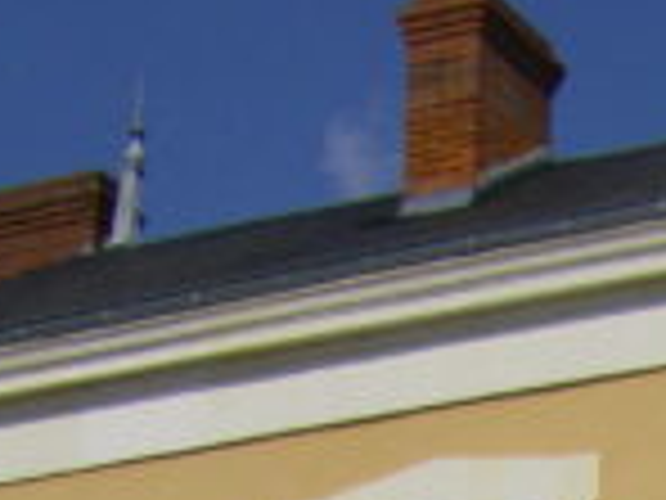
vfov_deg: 7.2
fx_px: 3790
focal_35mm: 197
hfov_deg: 9.9
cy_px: 1036
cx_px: 864
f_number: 7
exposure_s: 1/400
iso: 64
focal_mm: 6.3
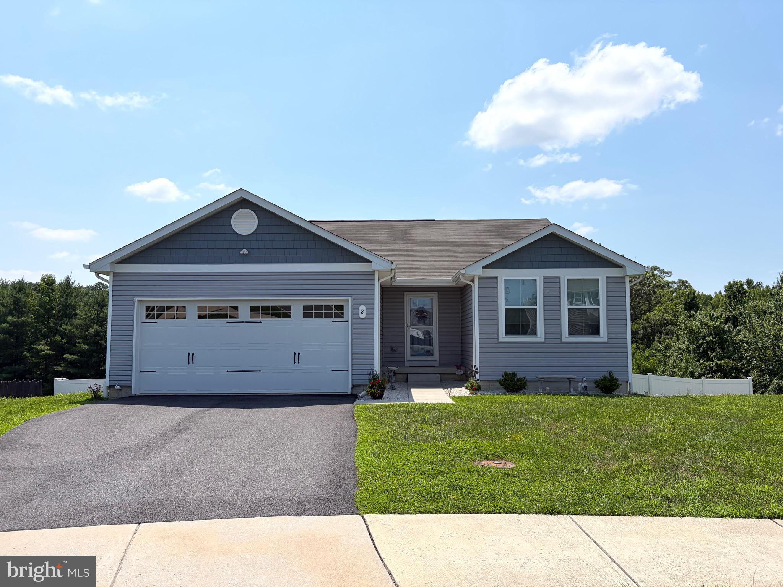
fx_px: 588
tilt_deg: +4.9
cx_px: 392
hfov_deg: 67.3
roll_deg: -0.3
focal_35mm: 26
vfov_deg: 53.1
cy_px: 294
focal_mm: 5.96
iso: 64
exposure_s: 1/8850
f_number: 1.6
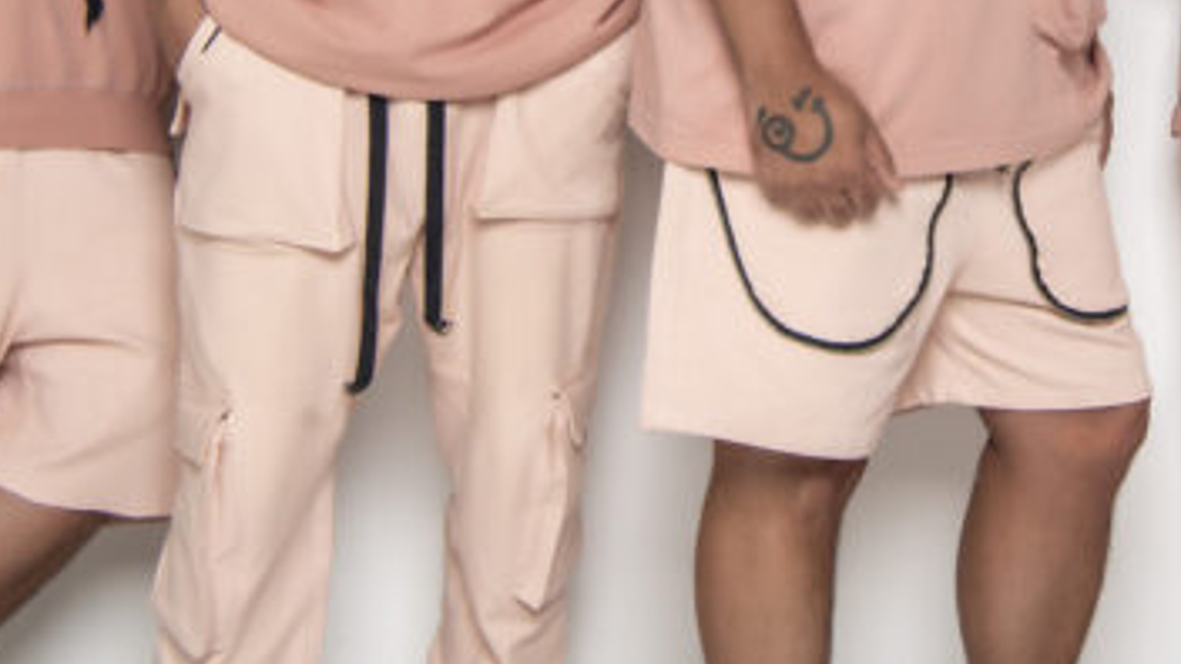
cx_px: 966
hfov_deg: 22.8
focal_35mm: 92
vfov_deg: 12.6
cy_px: -263
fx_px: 2881
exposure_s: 1/160
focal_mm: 36
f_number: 10
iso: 100
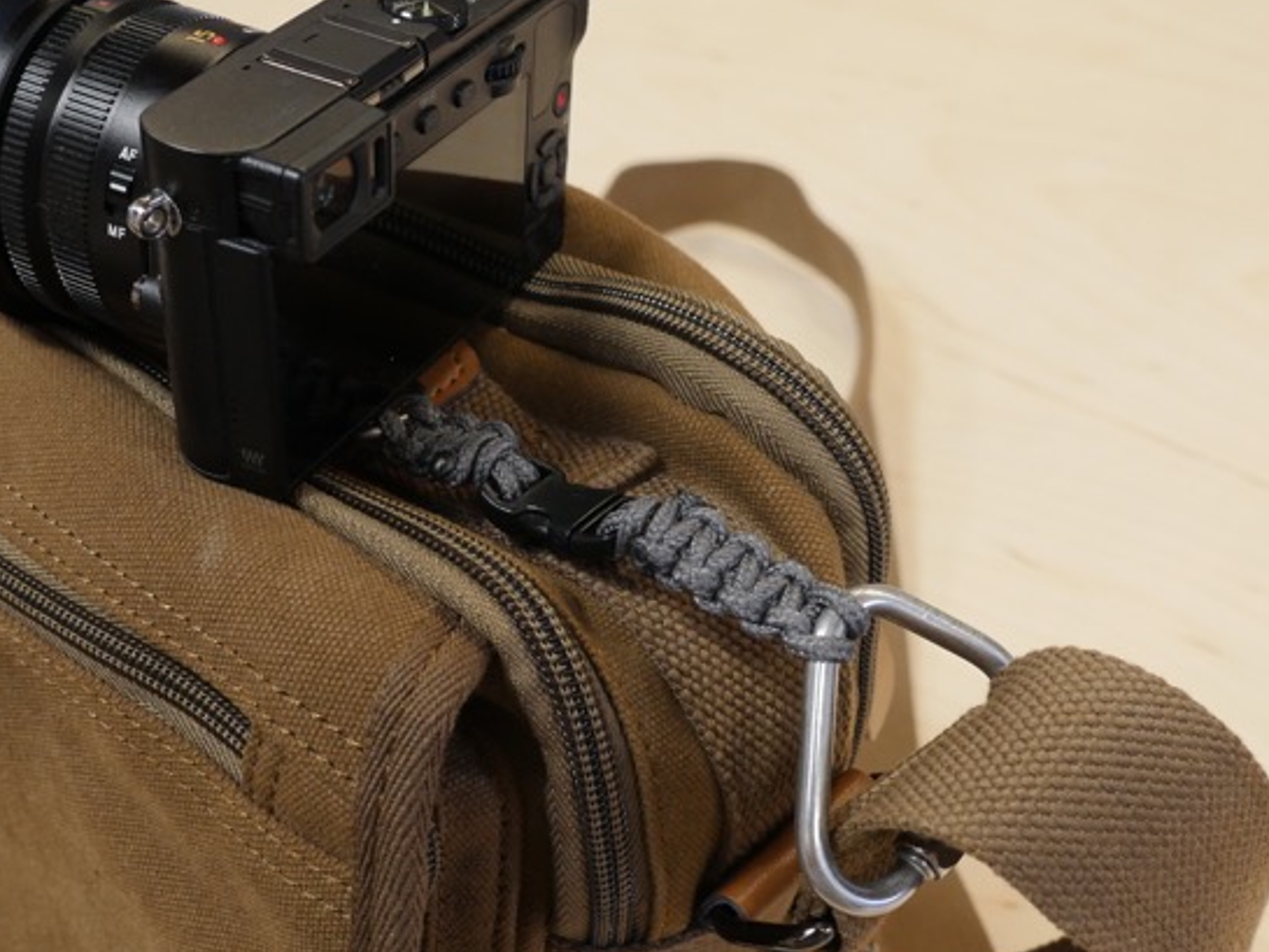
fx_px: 1723
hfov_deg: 40.4
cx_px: 568
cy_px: 673
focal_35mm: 47
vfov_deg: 30.5
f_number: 5
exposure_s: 1/60
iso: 1000
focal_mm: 16
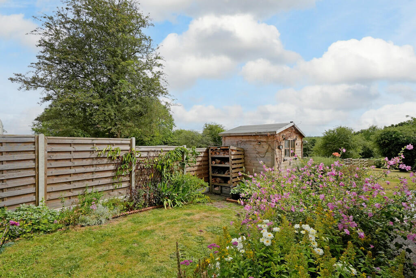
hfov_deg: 100.4
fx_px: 173
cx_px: 208
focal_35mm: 15
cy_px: 139
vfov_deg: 77.3
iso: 320
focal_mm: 10
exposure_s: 1/1250
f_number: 8
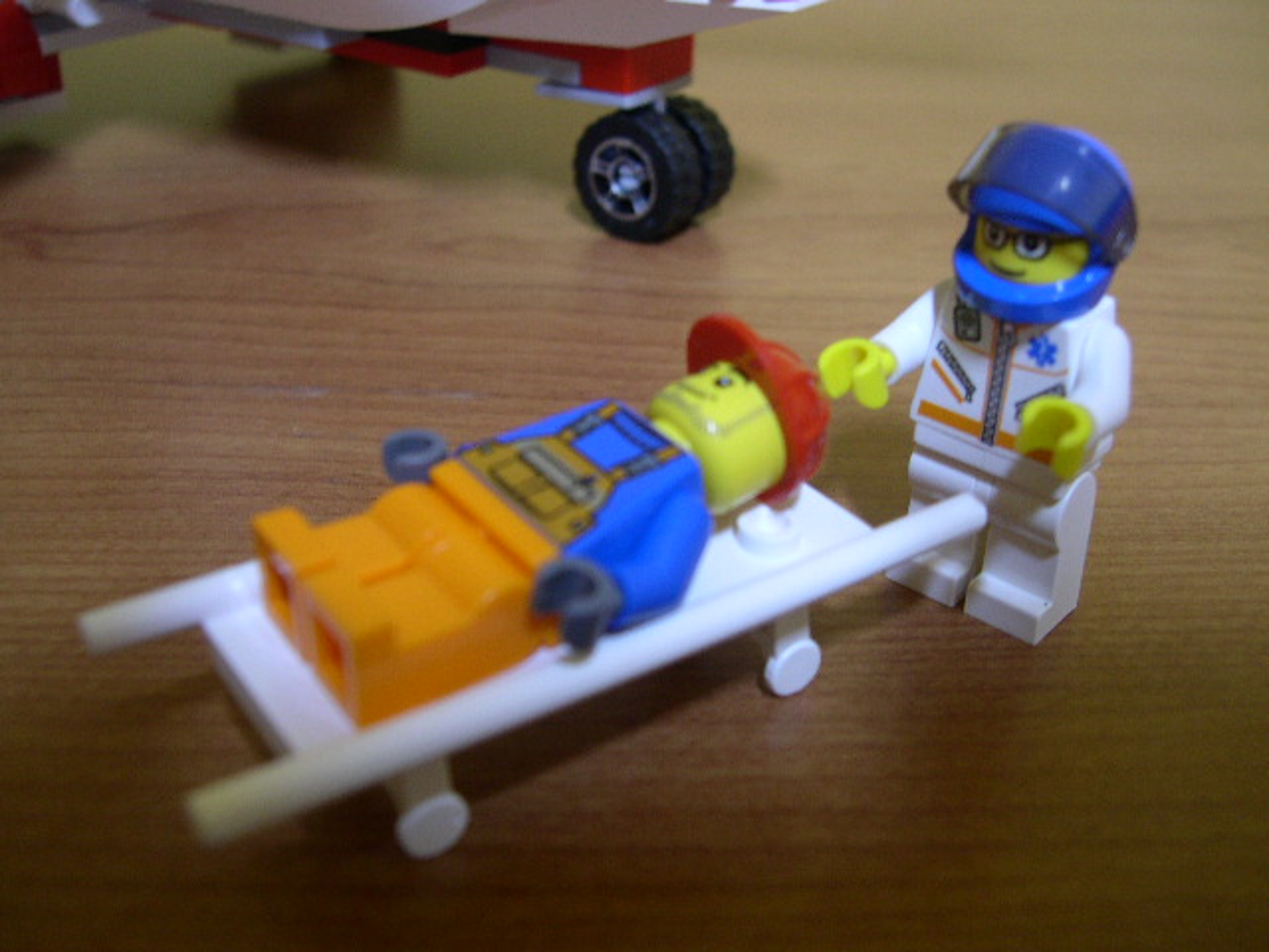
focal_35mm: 38
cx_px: 634
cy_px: 476
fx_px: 1393
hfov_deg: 49.0
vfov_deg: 37.7
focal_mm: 8
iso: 174
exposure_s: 1/4.7
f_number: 2.8
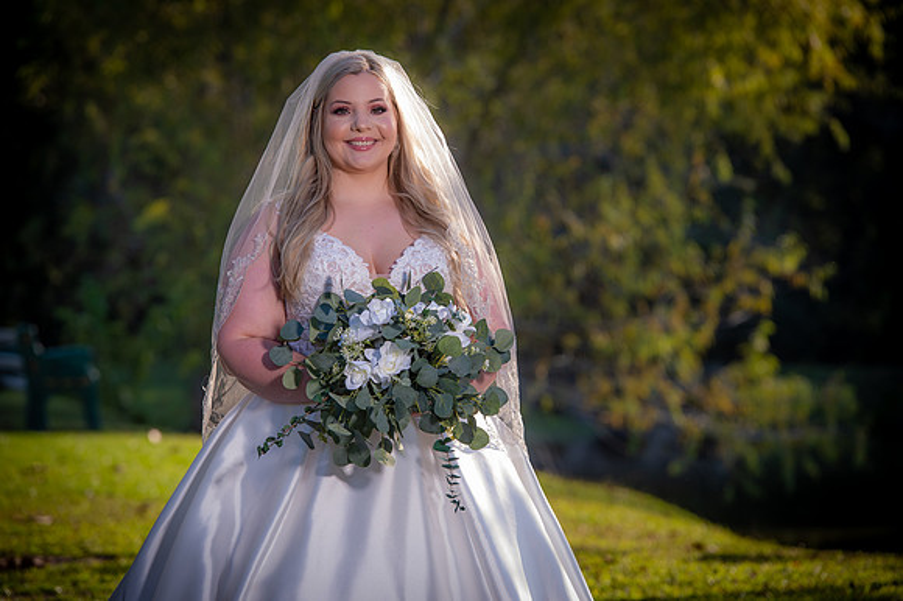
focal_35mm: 170
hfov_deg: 12.1
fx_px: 4262
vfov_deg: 8.1
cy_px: 300
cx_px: 452
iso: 100
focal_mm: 170
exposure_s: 1/125
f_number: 5.6
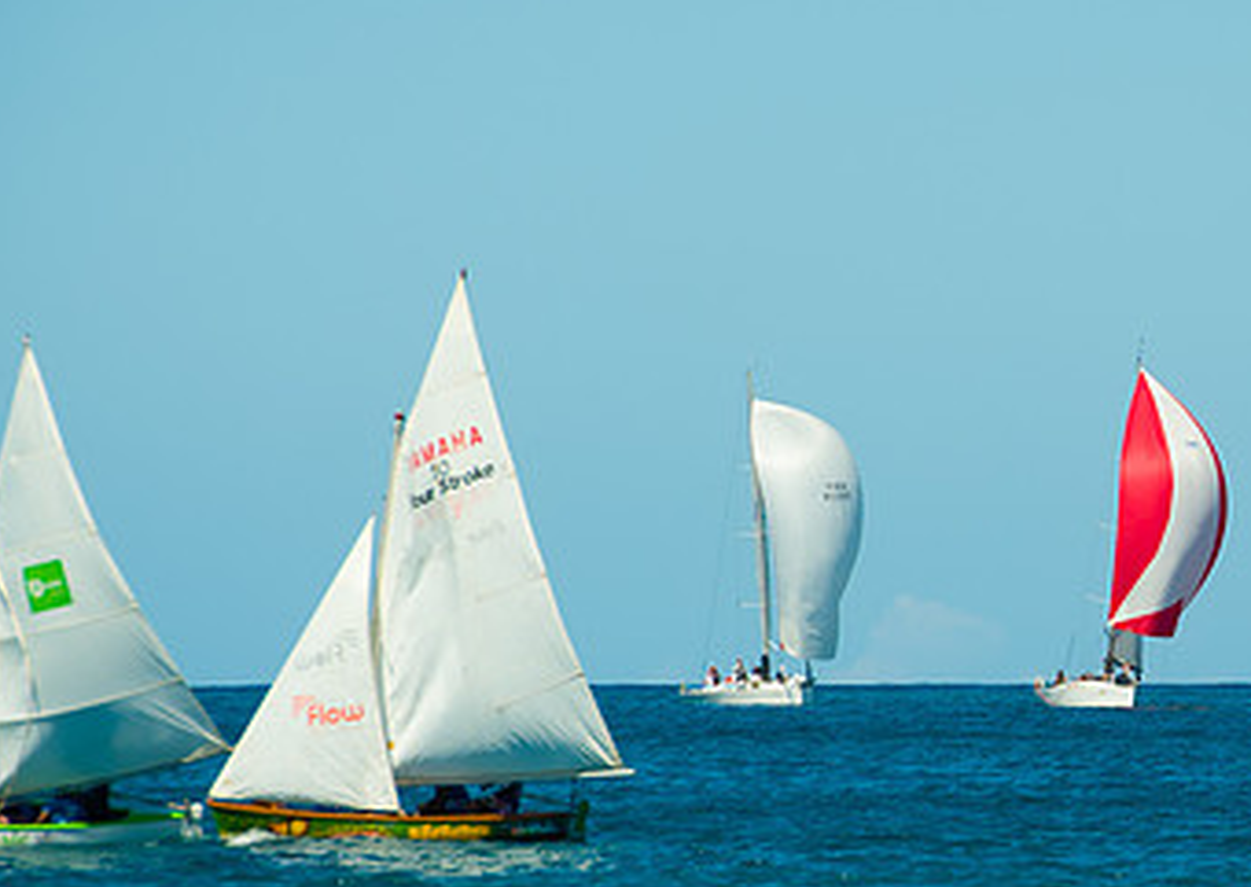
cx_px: 1223
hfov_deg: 3.6
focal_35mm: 564
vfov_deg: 2.5
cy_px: 570
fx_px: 19987
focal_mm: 200
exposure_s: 1/800
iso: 100
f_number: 8
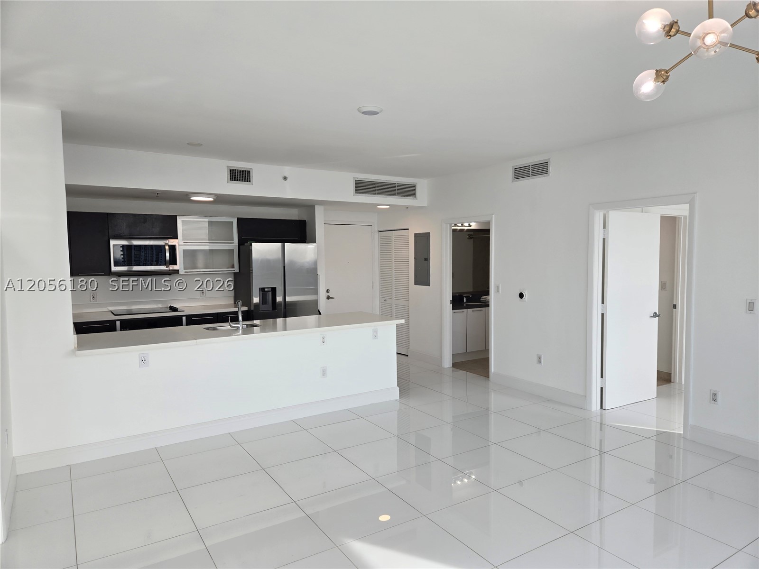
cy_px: 284
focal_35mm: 23
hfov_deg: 73.9
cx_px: 380
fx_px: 504
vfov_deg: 58.9
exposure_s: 1/250
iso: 25
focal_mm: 5.4
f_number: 1.8
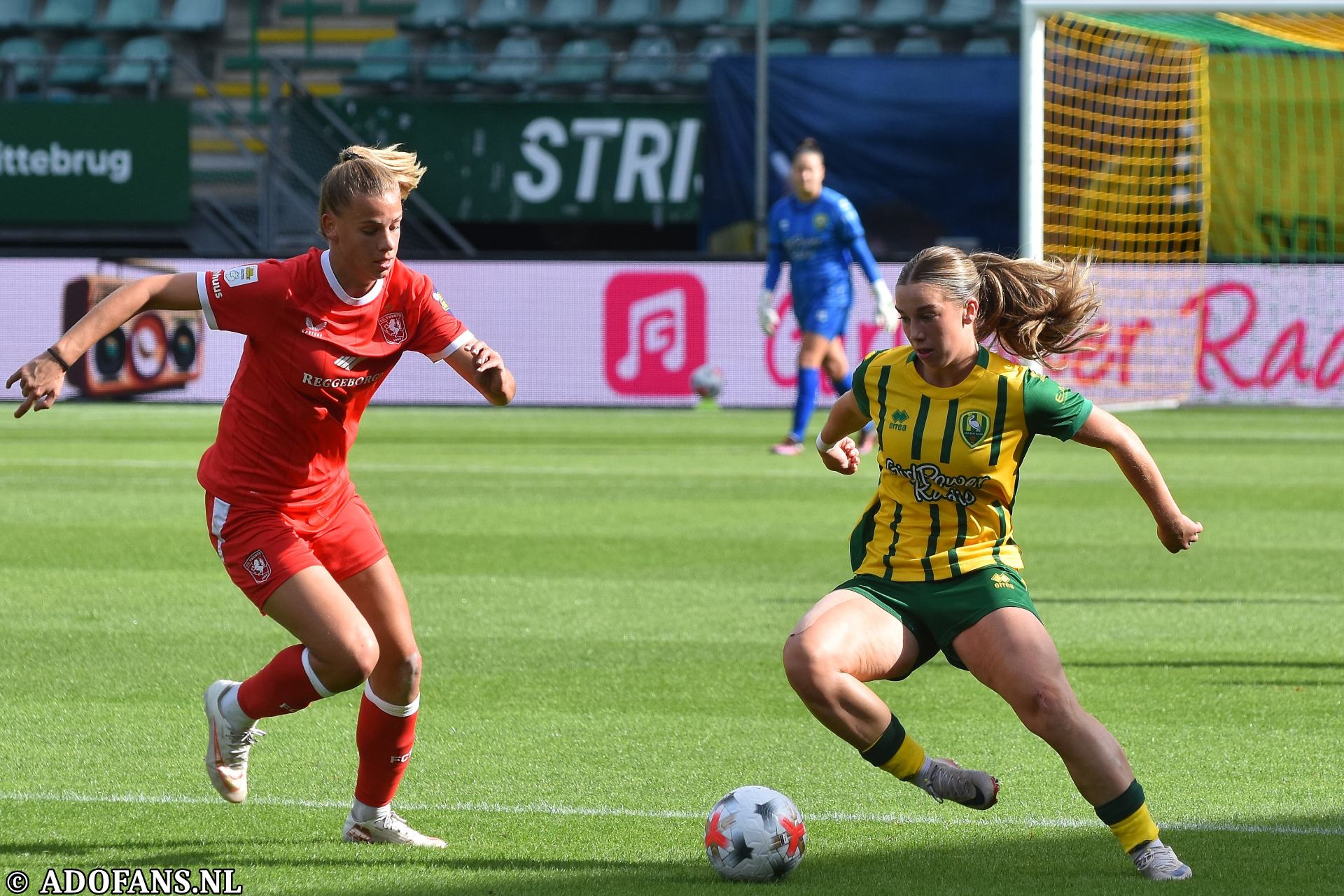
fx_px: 8959
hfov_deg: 8.6
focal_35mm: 240
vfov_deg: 5.7
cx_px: 672
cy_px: 448
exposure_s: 1/1000
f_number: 4.5
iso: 250
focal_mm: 160
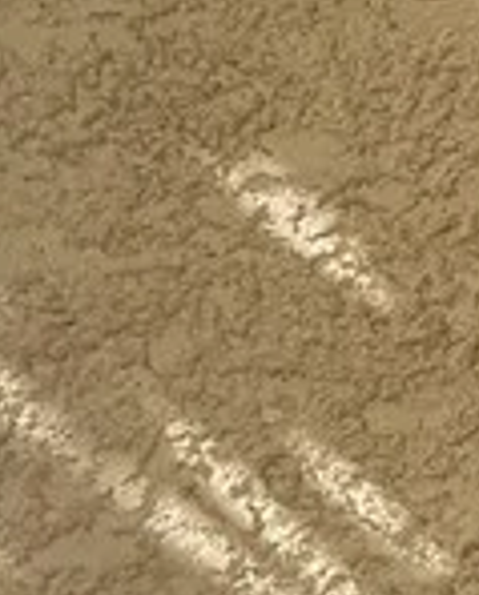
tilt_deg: -4.8
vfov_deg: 11.0
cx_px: 1312
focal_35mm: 175
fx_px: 3092
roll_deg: +0.2
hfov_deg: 7.9
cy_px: 446
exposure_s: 1/1034
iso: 32
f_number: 1.8
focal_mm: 4.25
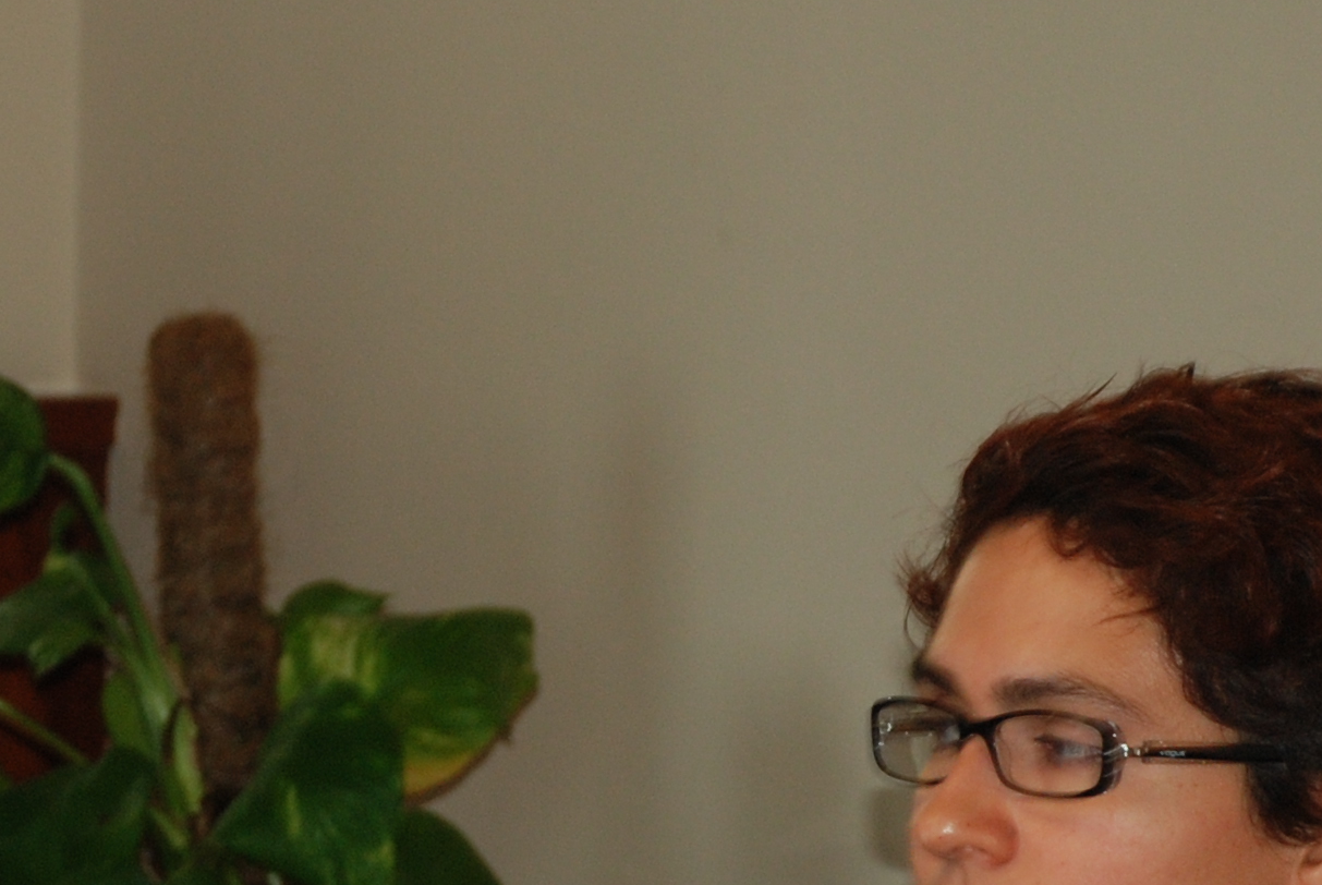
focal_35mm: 316
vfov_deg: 4.4
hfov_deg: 6.5
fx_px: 11618
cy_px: 971
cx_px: 87
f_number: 5.3
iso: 320
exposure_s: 1/60
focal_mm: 66
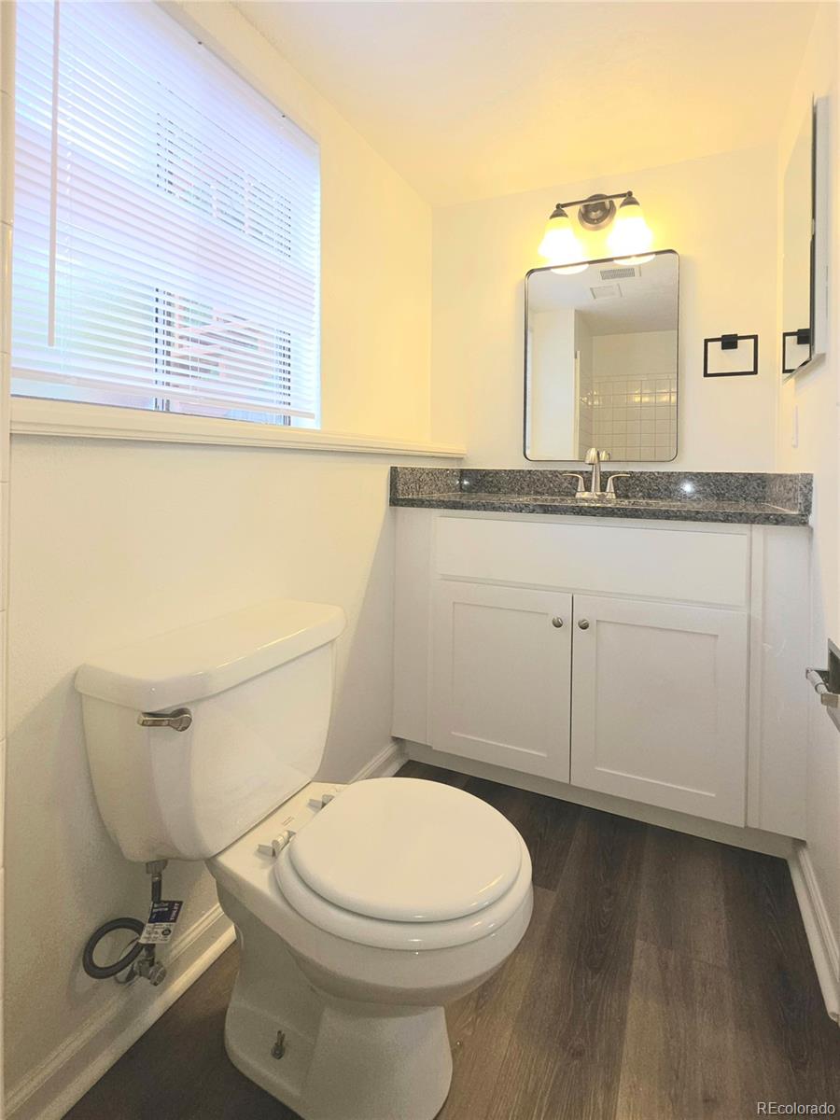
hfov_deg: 89.9
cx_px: 420
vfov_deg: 106.2
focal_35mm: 13
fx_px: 421
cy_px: 560
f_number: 1.9
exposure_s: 1/60.2
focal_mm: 2.2
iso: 25
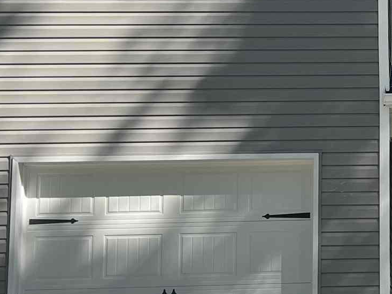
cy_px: 105
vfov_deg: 13.6
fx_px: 1235
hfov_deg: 17.2
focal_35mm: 109
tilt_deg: +8.5
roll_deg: +1.4
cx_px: 476
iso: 50
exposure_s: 1/1147
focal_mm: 5.7
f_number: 1.5
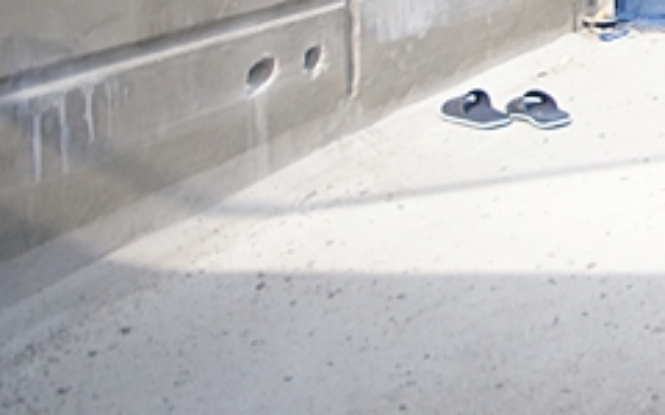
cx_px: 1100
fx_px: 924
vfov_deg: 21.0
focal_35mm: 51
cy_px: -227
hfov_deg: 24.8
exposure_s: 1/640
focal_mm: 10
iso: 800
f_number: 4
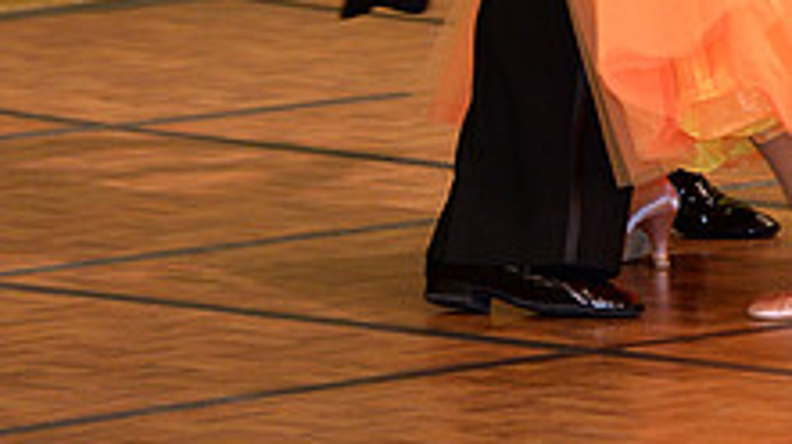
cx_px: 658
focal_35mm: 550
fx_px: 11543
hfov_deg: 3.9
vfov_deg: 2.2
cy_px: -405
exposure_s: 1/200
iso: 2000
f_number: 5.6
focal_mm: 200
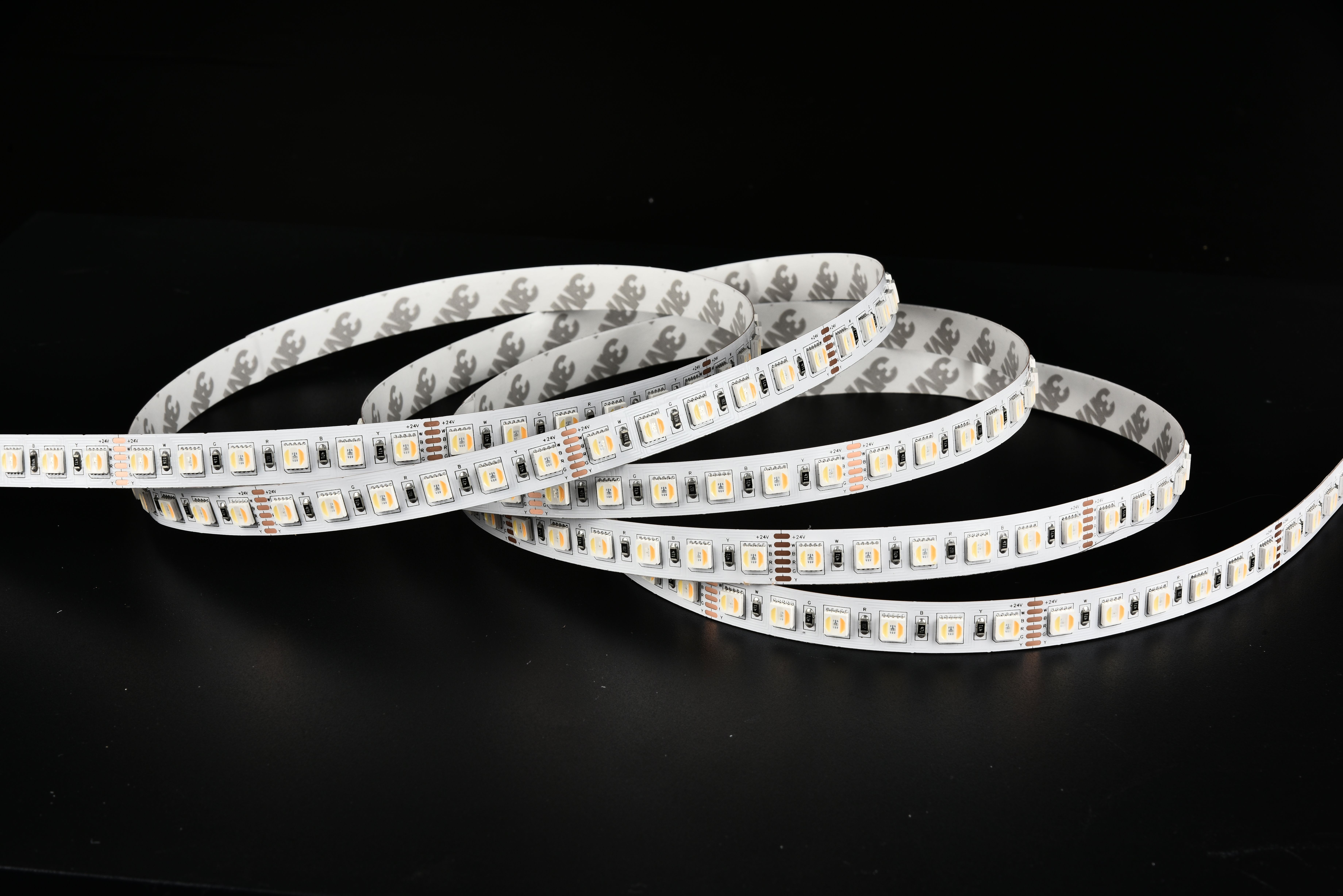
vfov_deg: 14.9
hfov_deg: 22.1
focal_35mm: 92
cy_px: 448
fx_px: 3433
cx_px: 672
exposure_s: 1/20
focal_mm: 92
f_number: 18
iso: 64
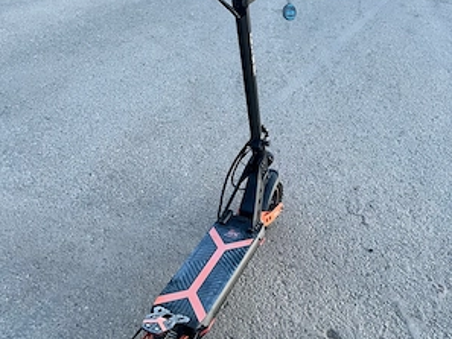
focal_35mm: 35
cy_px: 208
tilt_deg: -40.9
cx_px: 225
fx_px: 457
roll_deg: -4.7
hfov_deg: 52.6
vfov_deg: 40.5
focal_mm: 5.7
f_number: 1.5
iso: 500
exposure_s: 1/57
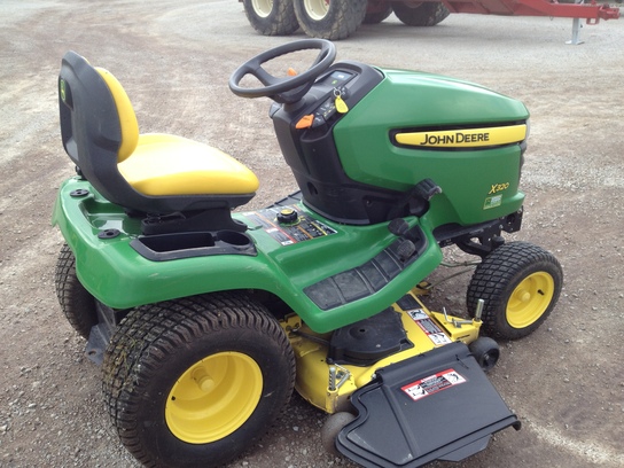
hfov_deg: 52.6
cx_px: 312
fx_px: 631
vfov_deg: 40.7
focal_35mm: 35
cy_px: 234
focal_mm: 4.28
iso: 64
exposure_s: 1/180
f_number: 2.4
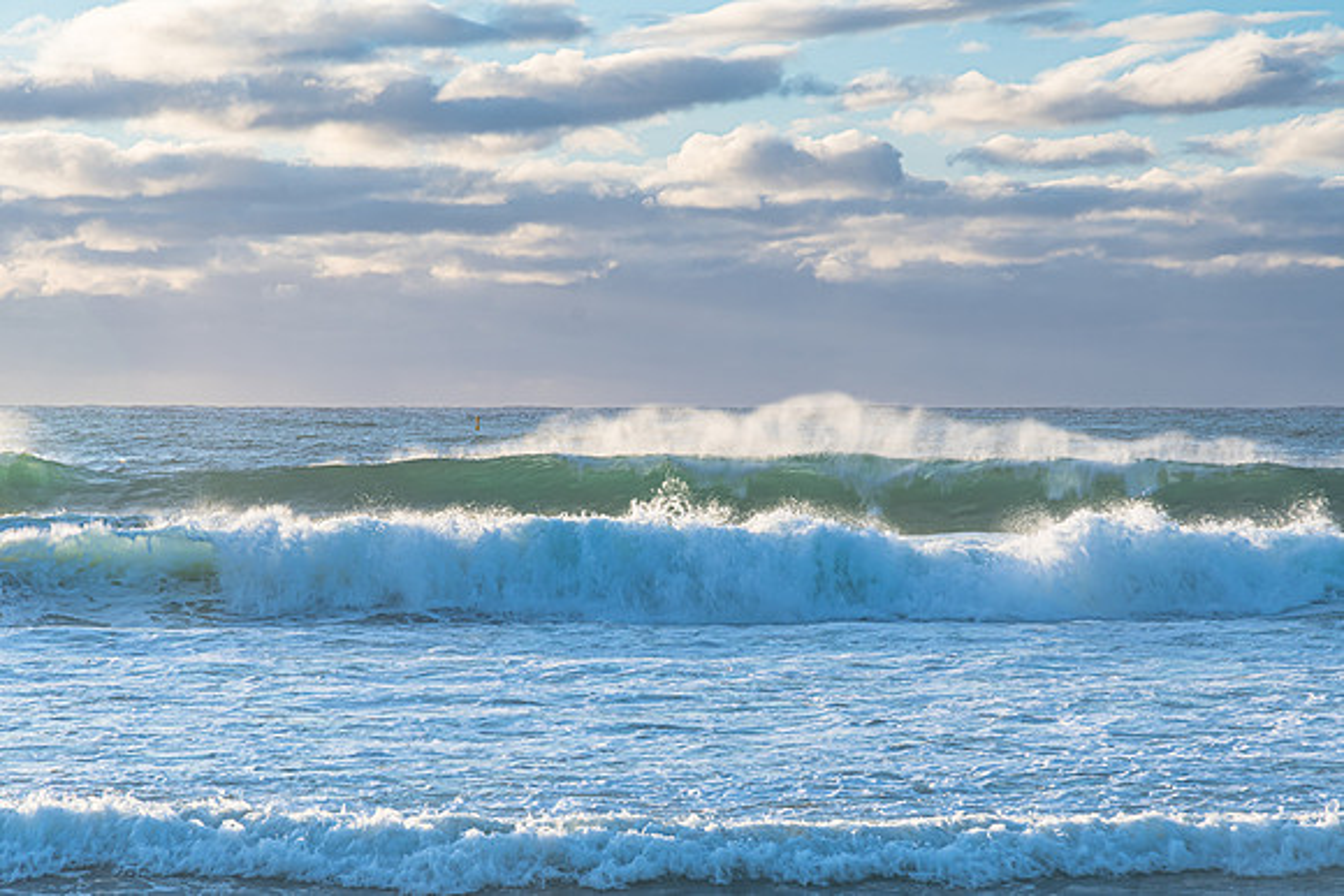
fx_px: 4481
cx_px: 672
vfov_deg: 11.4
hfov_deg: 17.1
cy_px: 448
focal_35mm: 120
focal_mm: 80
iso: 50
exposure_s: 1/30
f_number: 10
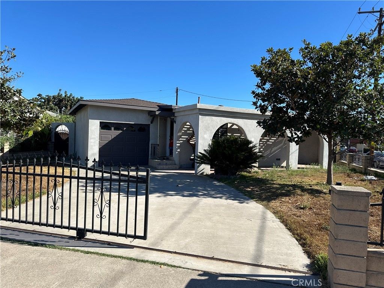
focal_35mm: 24
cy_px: 144
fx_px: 266
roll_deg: -1.4
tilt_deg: +0.1
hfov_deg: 71.6
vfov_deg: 56.8
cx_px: 192
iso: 80
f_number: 1.78
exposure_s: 1/3861
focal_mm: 6.86
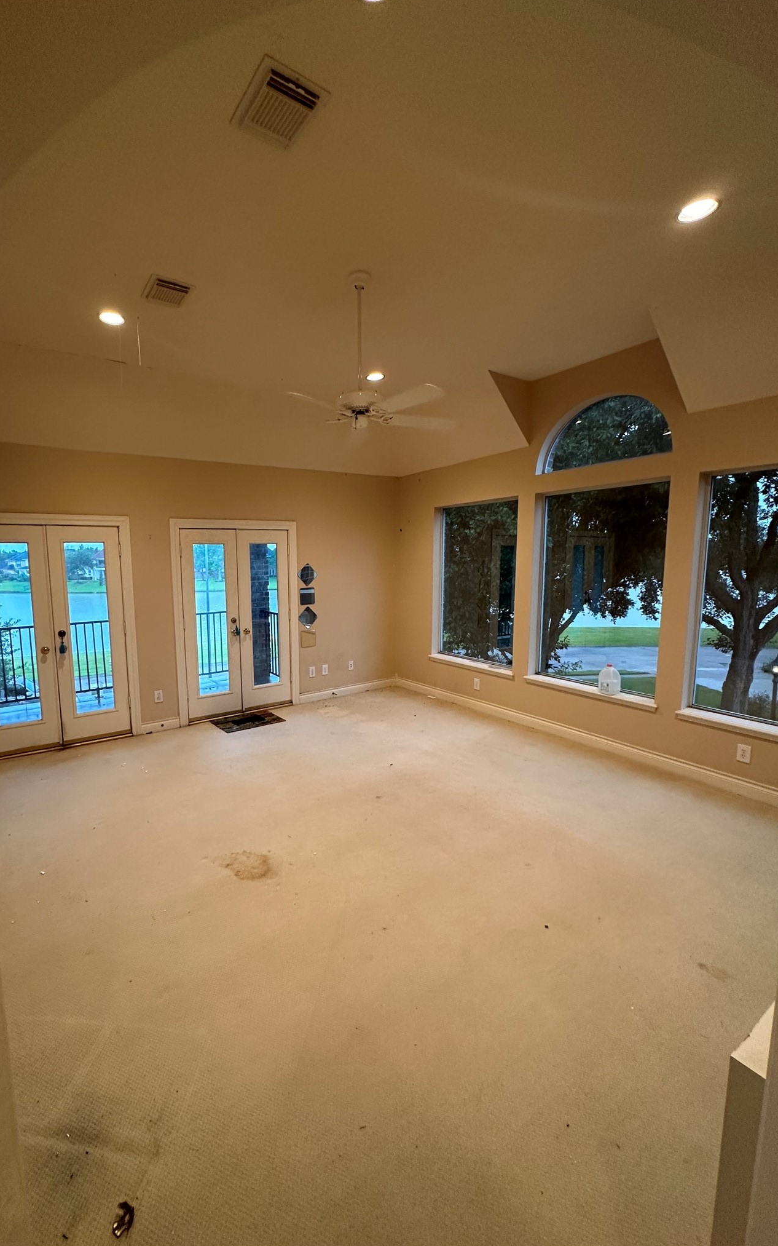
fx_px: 509
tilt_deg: -5.2
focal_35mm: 15
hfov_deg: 74.2
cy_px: 622
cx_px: 323
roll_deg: +0.1
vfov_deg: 101.5
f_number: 2.2
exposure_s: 1/60
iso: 250
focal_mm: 2.22
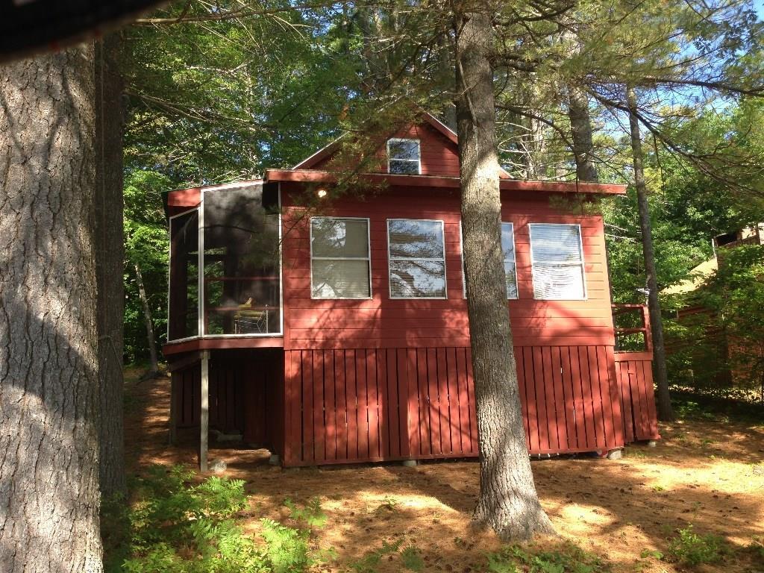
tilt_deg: +11.4
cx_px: 382
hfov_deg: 55.4
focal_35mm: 33
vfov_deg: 42.9
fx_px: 728
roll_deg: +0.4
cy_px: 286
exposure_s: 1/238
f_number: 2.4
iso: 50
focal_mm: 4.12
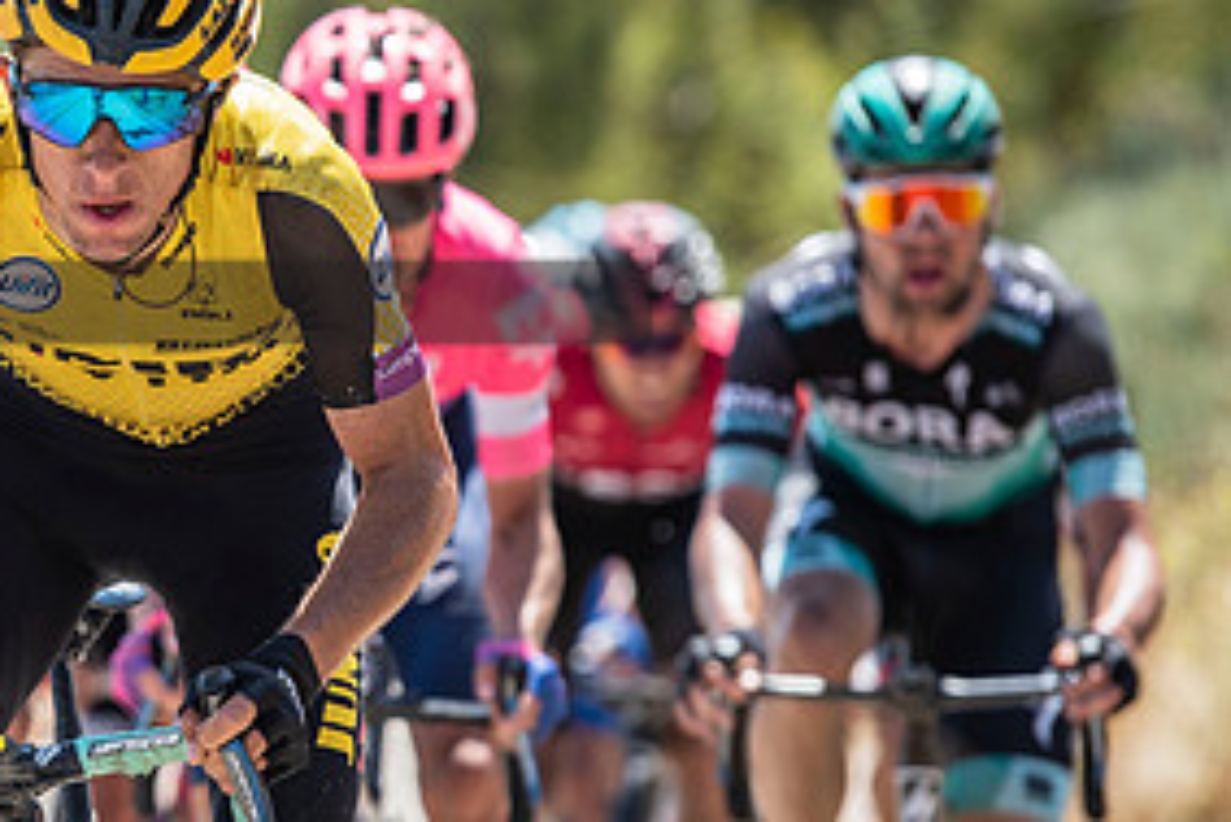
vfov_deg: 3.5
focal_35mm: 391
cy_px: 369
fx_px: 13376
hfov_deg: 5.3
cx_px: -28
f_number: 4
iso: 100
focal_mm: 175
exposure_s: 1/1000
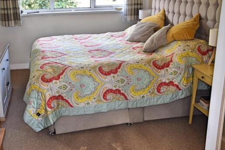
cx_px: 87
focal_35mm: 42
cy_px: 56
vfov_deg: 31.7
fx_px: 262
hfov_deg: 46.1
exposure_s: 1/100
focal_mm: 22
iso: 800
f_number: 5
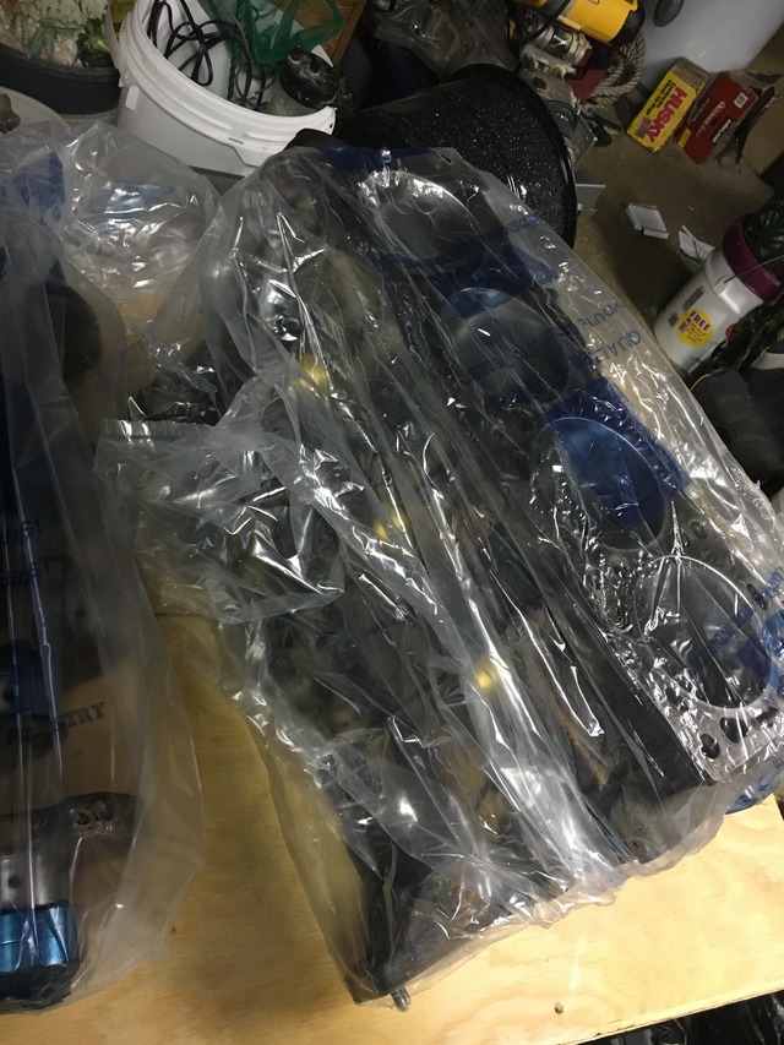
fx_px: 876
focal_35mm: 29
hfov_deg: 48.2
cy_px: 522
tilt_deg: -48.1
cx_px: 392
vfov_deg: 61.7
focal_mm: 4.15
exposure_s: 1/30
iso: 160
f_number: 2.2
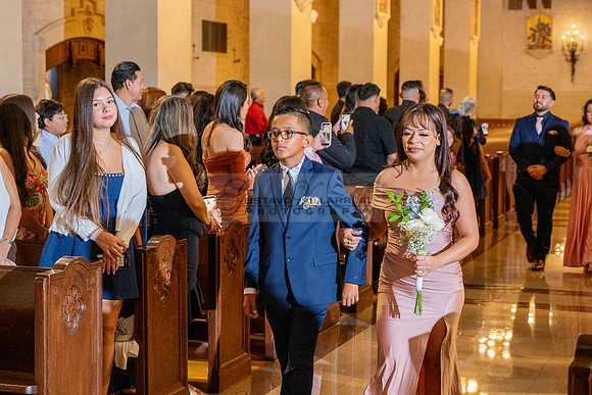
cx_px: 296
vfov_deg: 19.5
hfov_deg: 28.8
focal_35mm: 70
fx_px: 1151
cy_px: 198
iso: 2000
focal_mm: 70
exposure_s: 1/200
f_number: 4.5
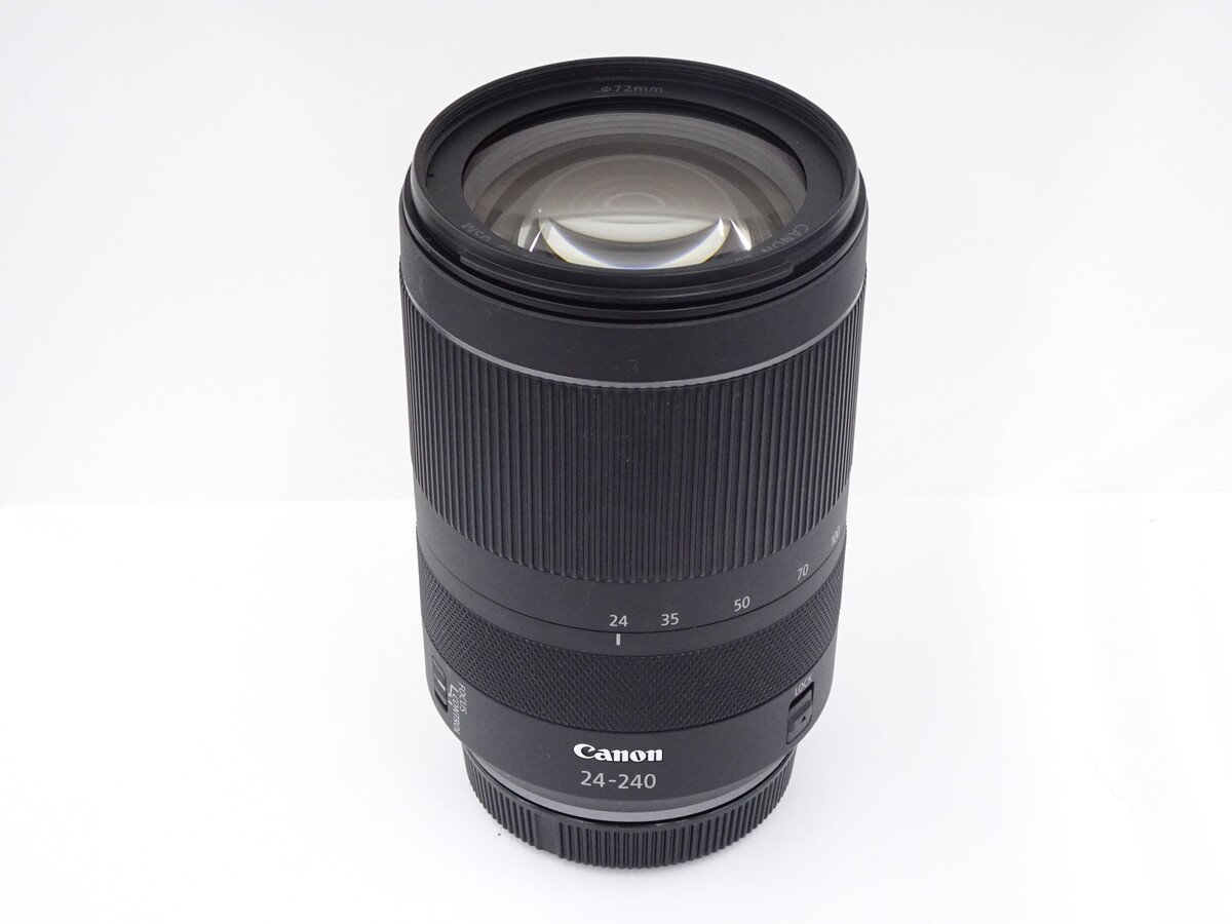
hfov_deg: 32.2
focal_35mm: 60
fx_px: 2135
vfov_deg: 24.4
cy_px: 462
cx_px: 616
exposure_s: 1/60
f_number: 4.5
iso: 500
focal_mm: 10.23
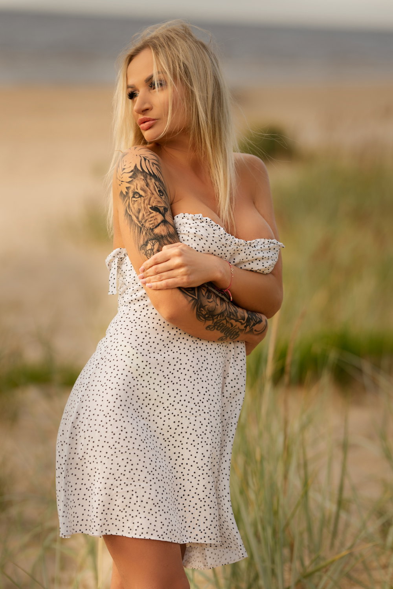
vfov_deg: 19.5
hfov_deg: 13.0
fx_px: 1719
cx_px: 196
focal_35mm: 105
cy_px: 294
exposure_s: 1/1600
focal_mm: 105
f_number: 2.2
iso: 200
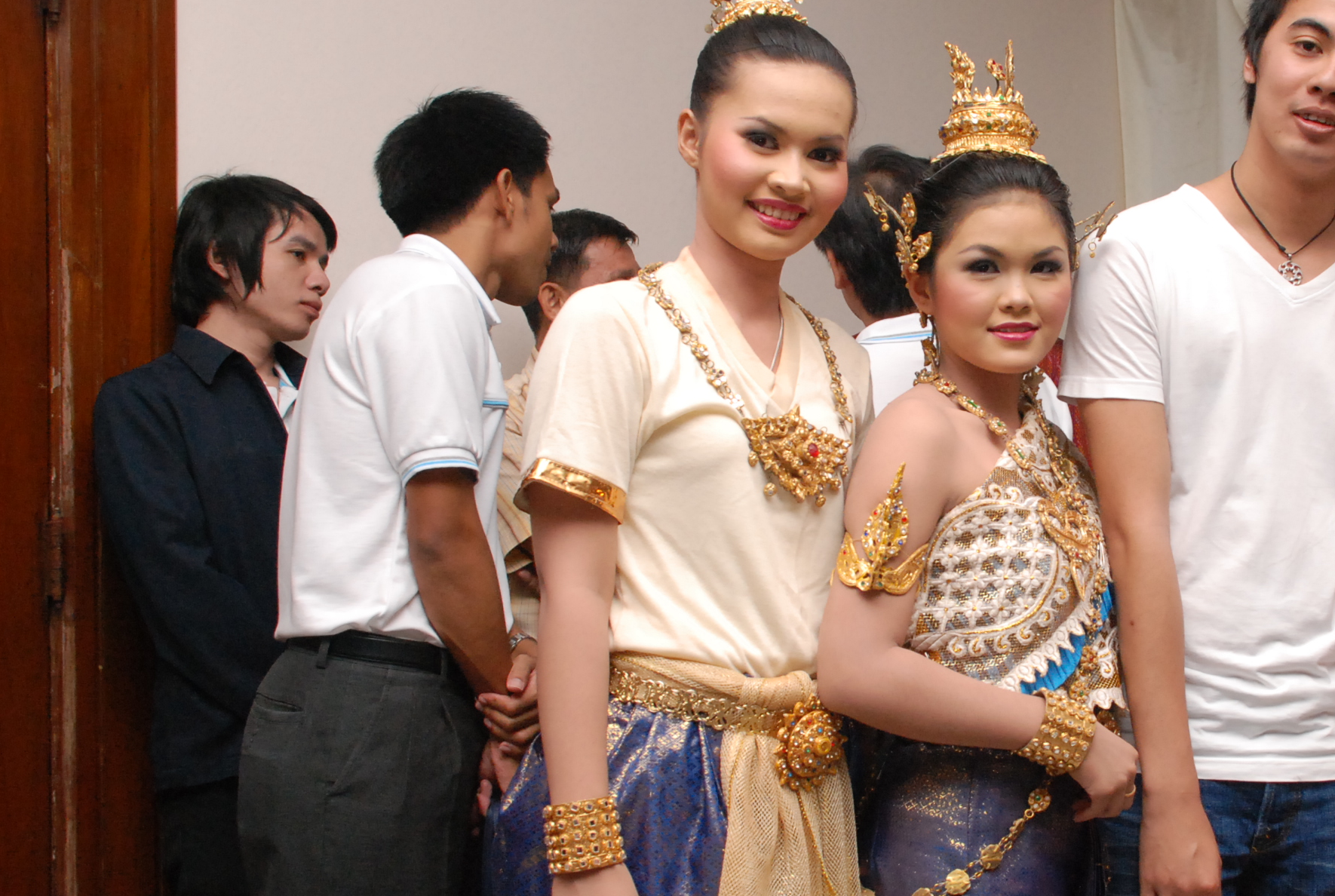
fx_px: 2007
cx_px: 1037
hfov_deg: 35.8
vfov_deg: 25.2
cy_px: 508
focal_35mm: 54
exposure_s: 1/125
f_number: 5.6
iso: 1000
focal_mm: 22
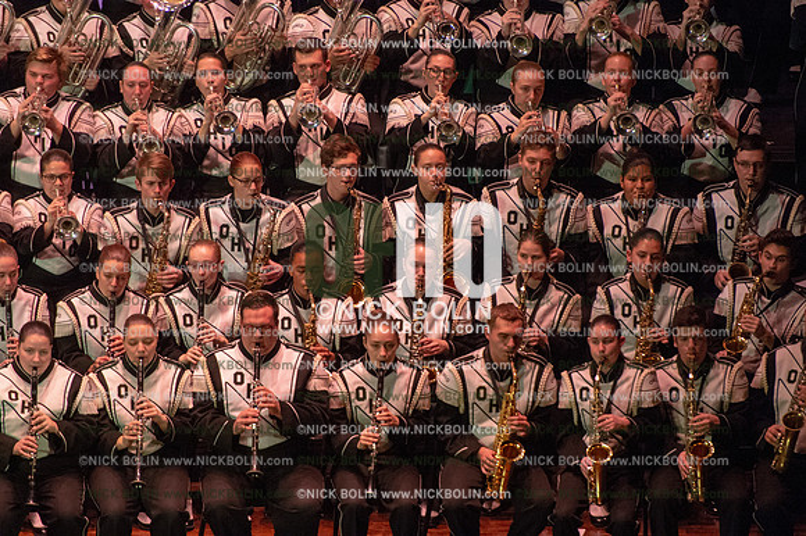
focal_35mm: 400
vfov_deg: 3.4
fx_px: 8950
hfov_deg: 5.2
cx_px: 403
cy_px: 268
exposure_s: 1/200
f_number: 5.6
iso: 8000
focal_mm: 400
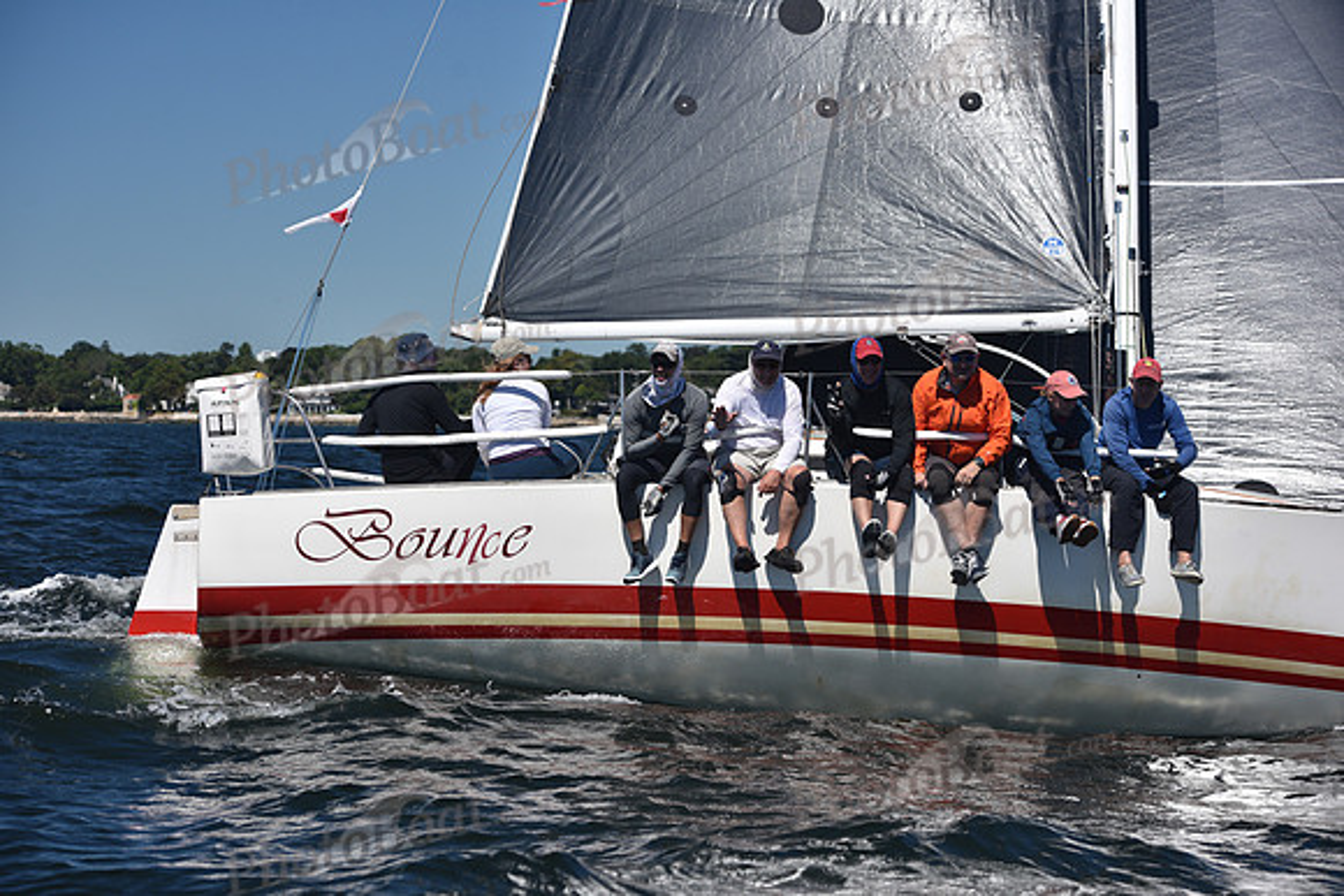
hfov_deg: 21.5
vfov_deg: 14.4
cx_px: 672
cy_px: 448
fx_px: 3547
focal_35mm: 95
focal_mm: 95
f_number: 5.6
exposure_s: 1/1000
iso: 200
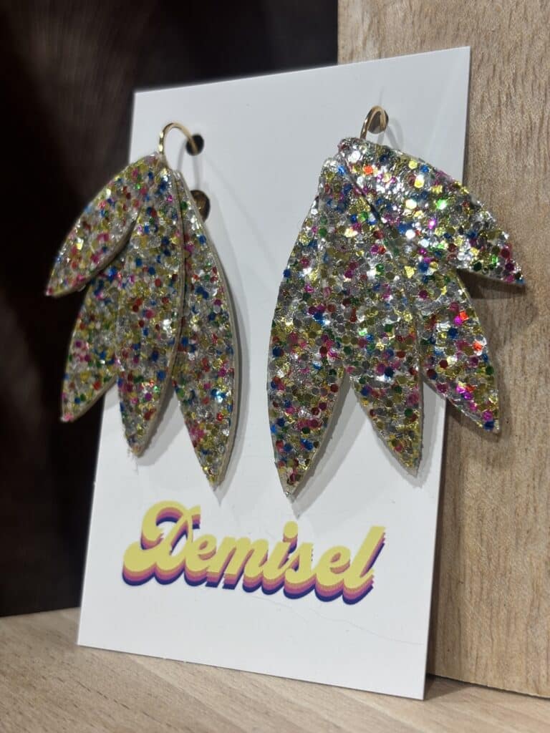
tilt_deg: -2.0
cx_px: 275
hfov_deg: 28.0
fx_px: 1102
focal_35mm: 52
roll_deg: +0.1
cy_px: 366
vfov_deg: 36.8
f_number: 1.6
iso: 25
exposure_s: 1/151
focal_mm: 5.96
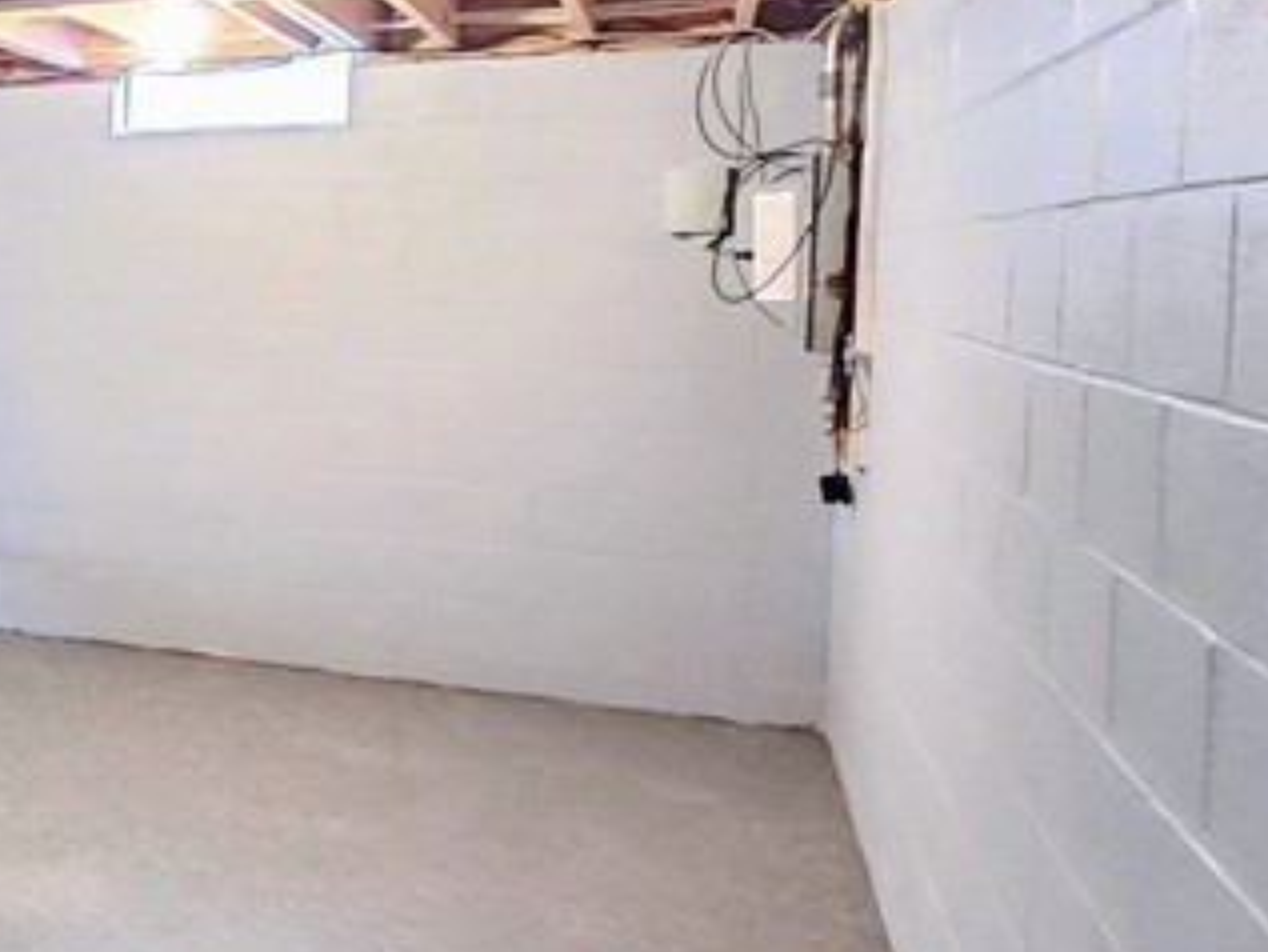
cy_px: 364
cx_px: -384
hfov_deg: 33.0
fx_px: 1539
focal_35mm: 42
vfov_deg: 34.2
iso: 4000
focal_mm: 2.2
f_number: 2.2
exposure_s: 1/24
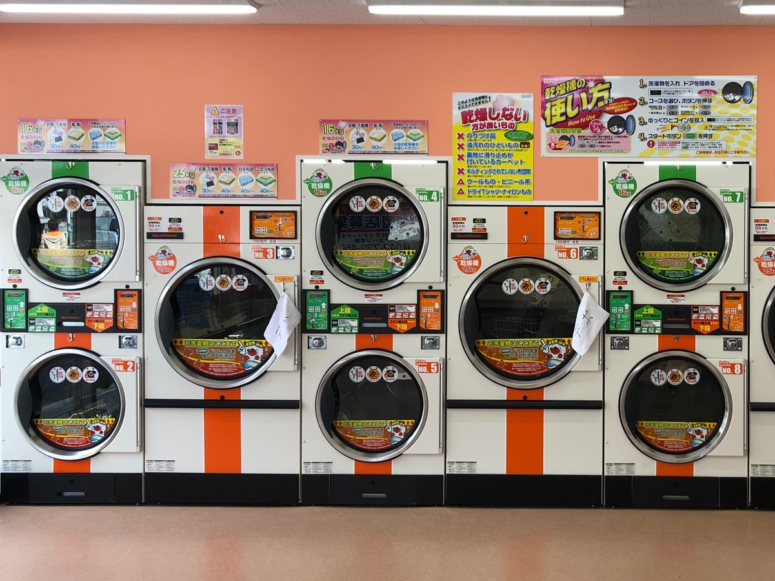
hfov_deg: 39.1
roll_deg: +1.0
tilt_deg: -1.5
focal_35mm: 47
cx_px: 600
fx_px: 1052
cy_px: 235
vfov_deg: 30.8
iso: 20
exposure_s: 1/112
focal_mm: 3.99
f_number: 1.8
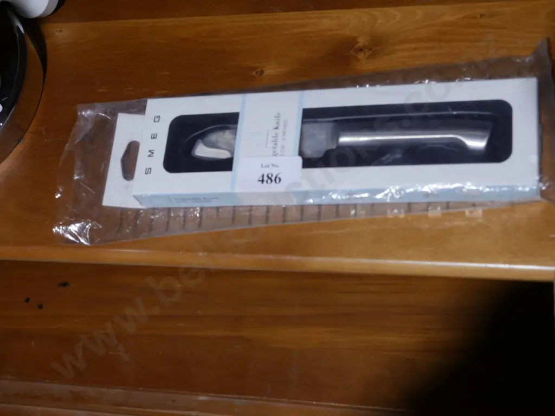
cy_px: 208
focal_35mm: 58
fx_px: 930
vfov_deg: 25.2
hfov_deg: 33.2
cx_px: 278
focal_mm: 29
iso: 500
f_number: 5.4
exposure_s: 1/60
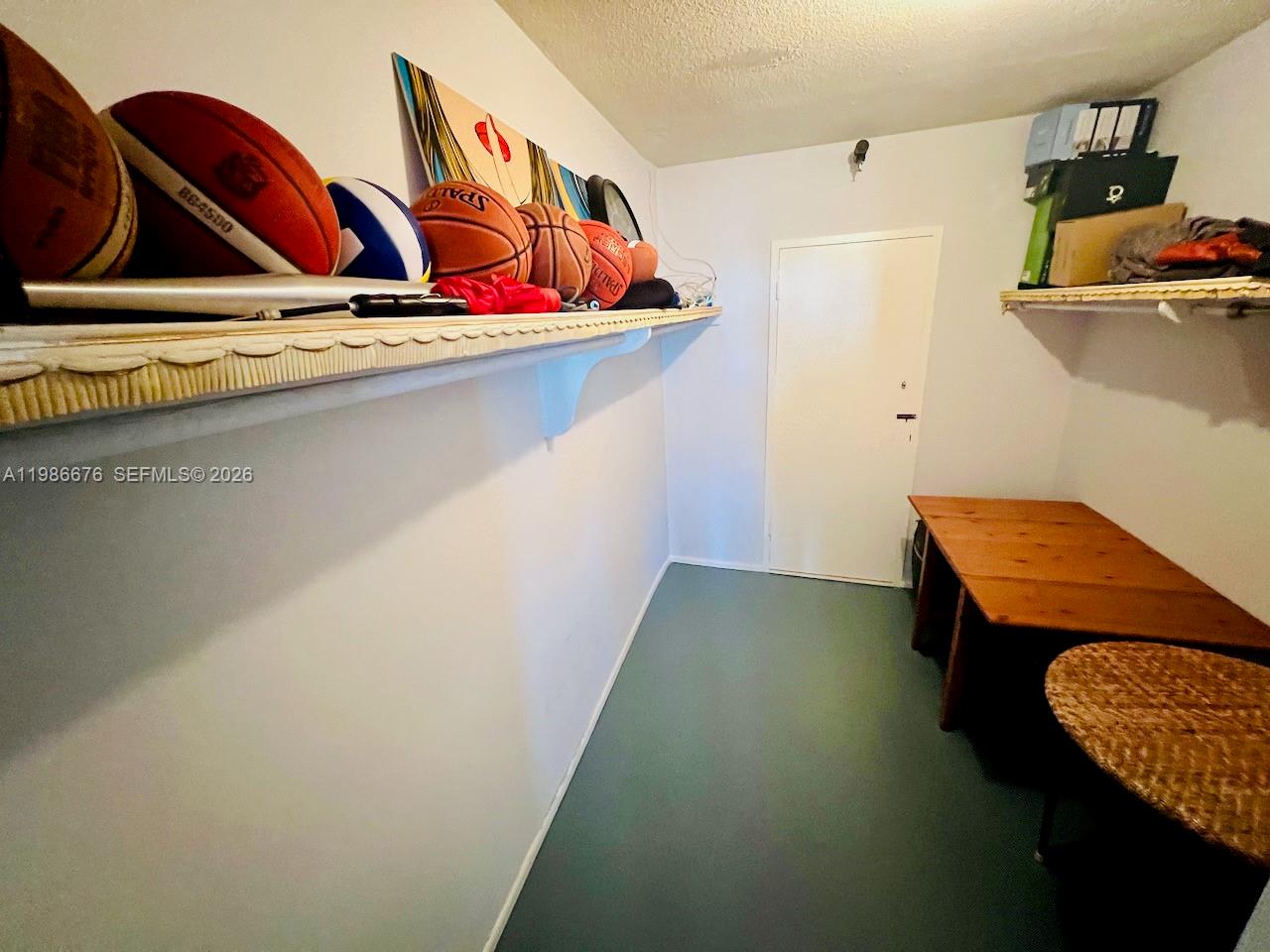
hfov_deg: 106.2
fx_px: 477
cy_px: 476
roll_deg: +3.0
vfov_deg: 89.9
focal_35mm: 13
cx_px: 635
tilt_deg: -18.0
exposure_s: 1/40
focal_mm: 1.57
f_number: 1.8
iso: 800
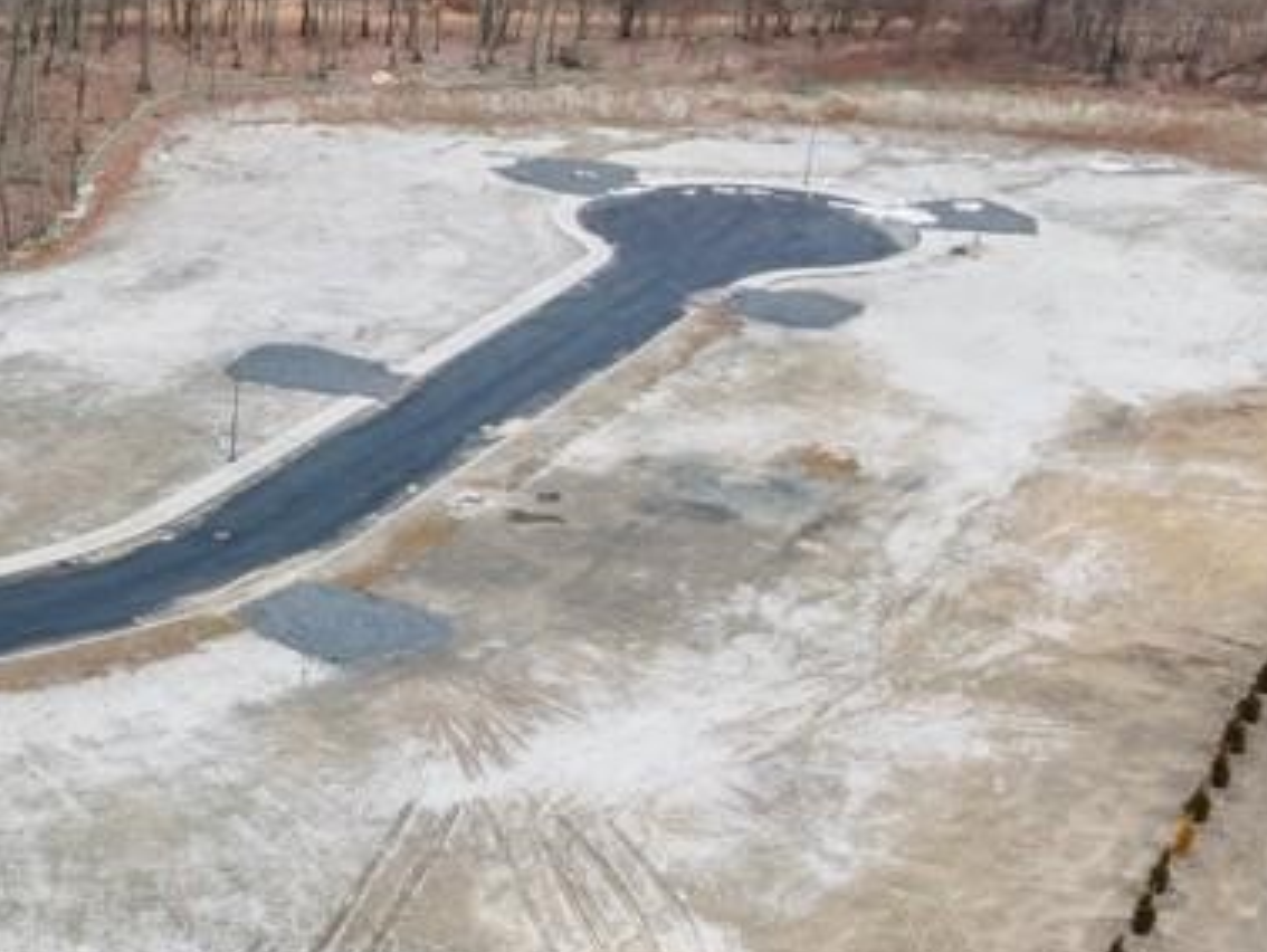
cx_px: -218
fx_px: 2381
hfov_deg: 26.7
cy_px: 546
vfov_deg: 22.6
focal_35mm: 65
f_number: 2.8
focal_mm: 4.5
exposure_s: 1/125
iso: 100
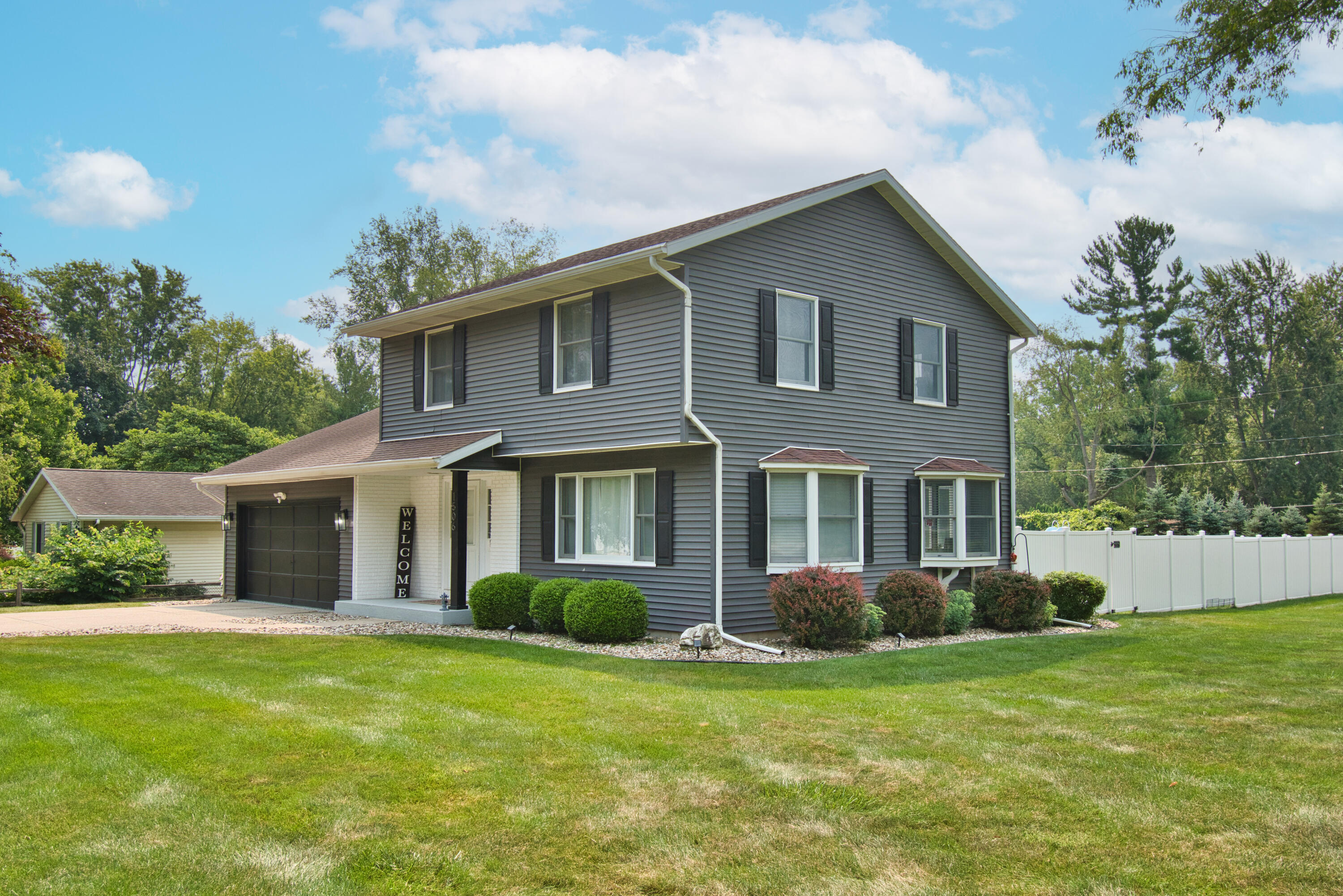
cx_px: 672
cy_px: 448
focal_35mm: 30
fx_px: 1119
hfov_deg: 61.9
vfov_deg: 43.6
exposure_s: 1/320
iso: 200
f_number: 9
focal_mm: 20
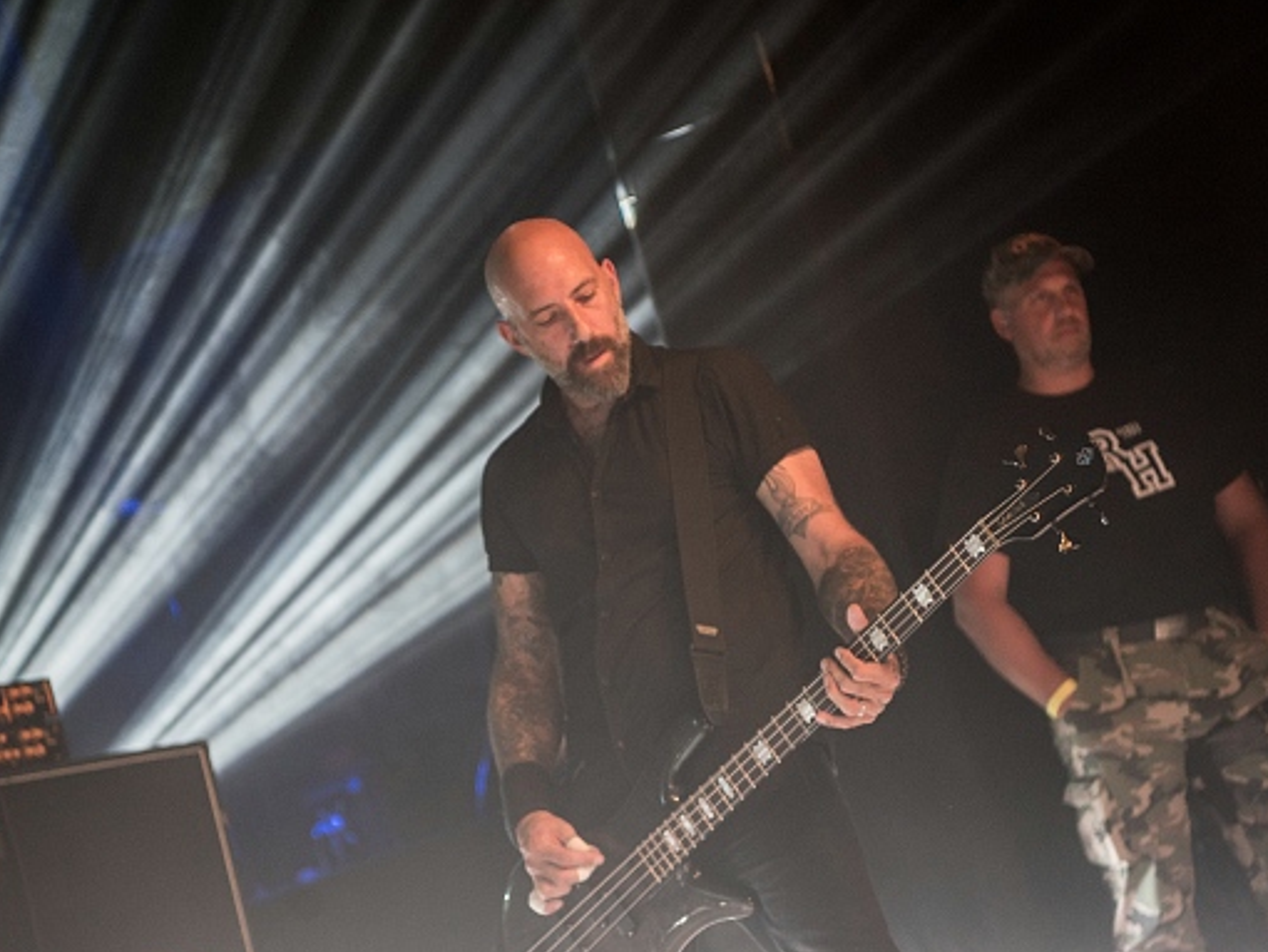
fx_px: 3482
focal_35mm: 95
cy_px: 541
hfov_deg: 20.6
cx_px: 520
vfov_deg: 15.6
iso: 800
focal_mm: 70
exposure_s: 1/125
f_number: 2.8
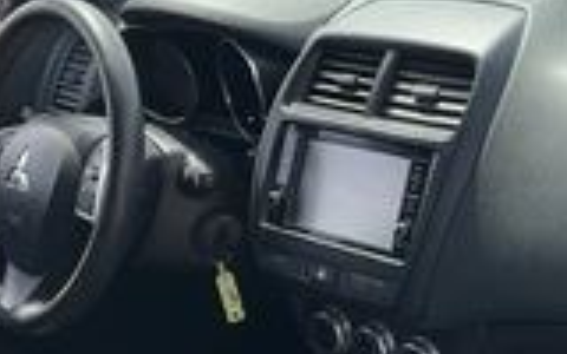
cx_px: 553
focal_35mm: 77
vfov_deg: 16.9
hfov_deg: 25.6
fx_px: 1190
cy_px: 209
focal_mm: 3
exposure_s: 1/691
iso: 25
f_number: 1.8
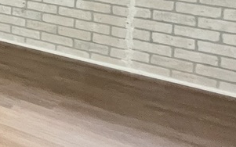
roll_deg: -0.2
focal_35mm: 66
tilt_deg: -3.1
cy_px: -85
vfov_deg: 17.4
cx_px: -211
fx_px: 424
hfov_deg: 20.1
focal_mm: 1.57
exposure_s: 1/60
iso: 640
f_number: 1.8
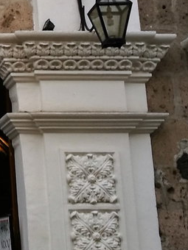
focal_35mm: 127
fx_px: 920
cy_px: -23
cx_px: -139
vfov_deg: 15.1
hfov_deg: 11.0
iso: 64
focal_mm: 4.5
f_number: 2.2
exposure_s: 1/60
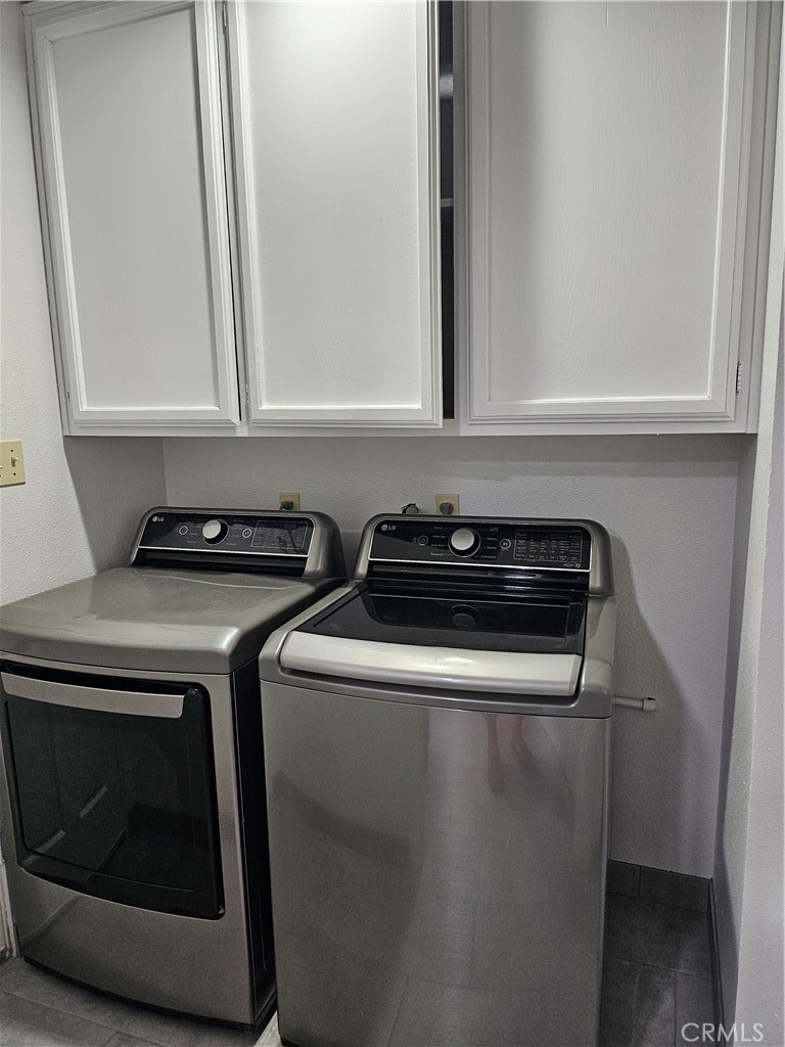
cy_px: 524
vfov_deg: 71.6
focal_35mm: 24
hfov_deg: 56.8
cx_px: 392
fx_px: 726
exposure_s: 1/120
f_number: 1.8
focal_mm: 5
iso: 320
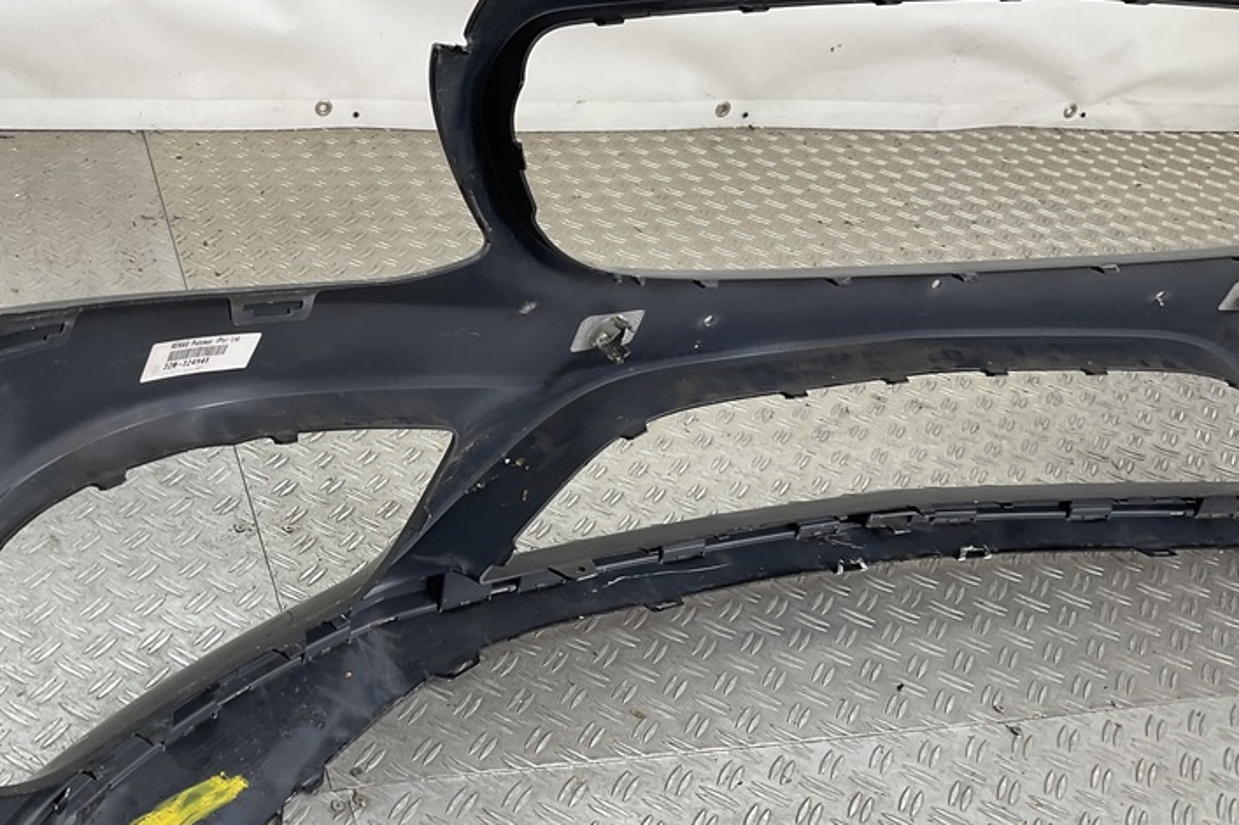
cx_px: 382
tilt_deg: -35.5
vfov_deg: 31.1
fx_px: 1479
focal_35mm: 43
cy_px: 501
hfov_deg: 44.6
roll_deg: -10.4
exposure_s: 1/120
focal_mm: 3
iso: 32
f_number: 1.8
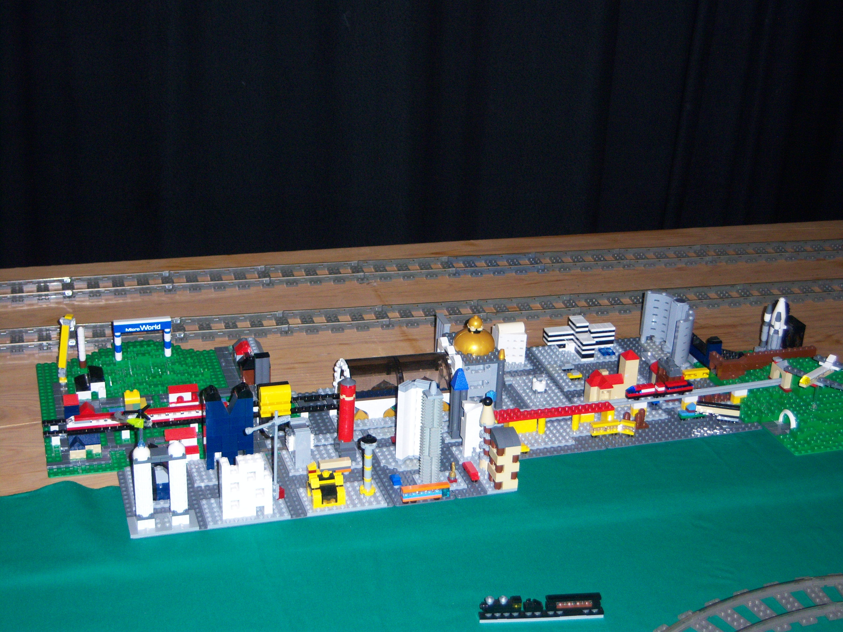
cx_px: 422
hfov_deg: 34.3
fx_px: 1364
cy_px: 316
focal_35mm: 56
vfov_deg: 26.1
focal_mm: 11.7
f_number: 3.4
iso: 200
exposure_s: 1/80
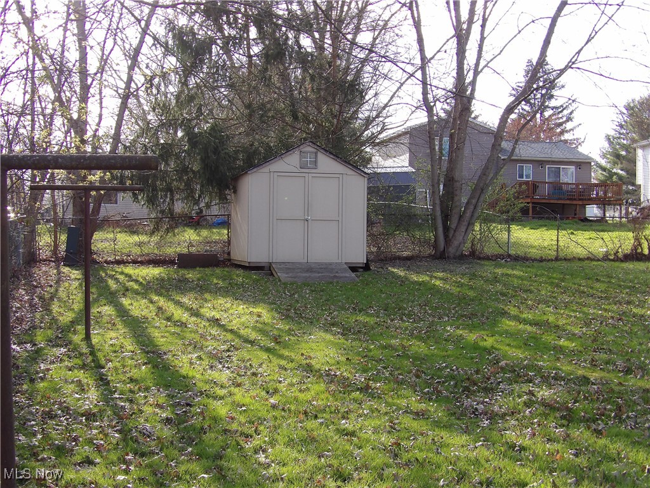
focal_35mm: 46
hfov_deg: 41.2
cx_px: 325
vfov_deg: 31.5
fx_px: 864
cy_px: 244
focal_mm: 8.2
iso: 100
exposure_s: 1/169
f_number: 3.8
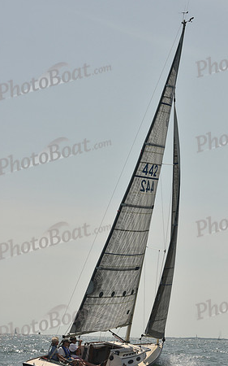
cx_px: 154
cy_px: 185
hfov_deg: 14.2
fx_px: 915
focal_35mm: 92
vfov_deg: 22.6
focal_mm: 70
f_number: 8
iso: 320
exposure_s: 1/1250
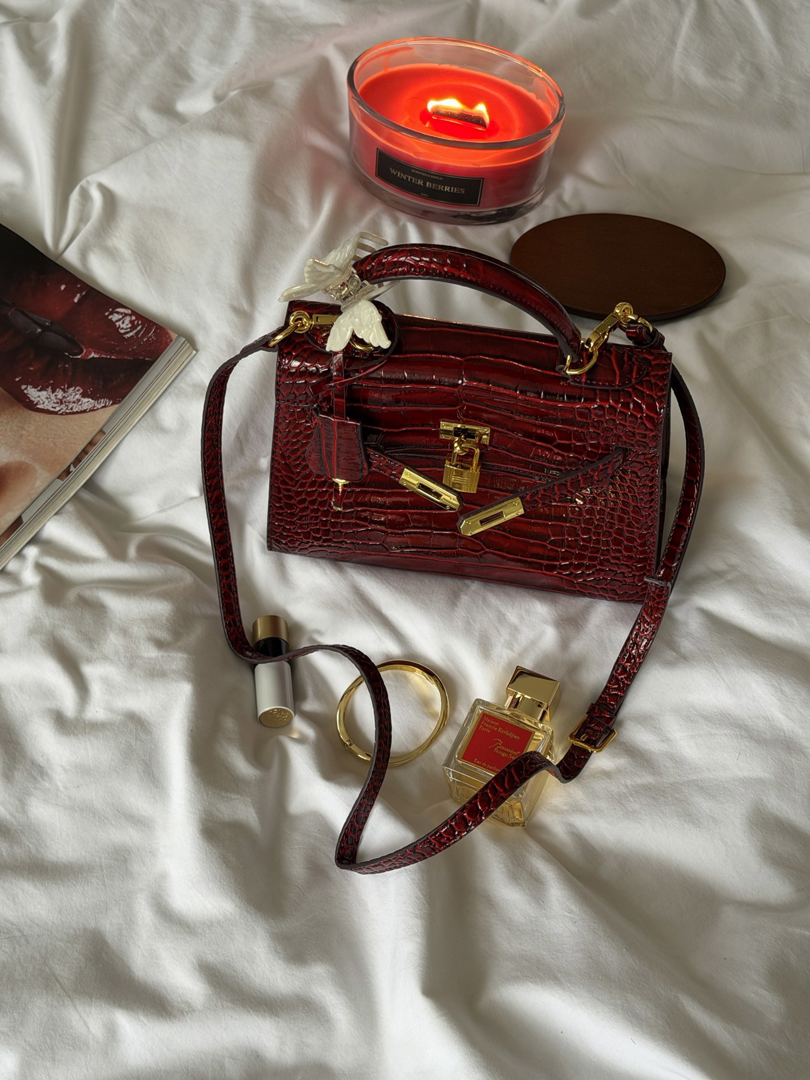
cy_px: 540
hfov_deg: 30.3
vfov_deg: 39.7
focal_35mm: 48
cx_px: 405
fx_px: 1498
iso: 100
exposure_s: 1/60
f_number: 1.78
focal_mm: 6.76
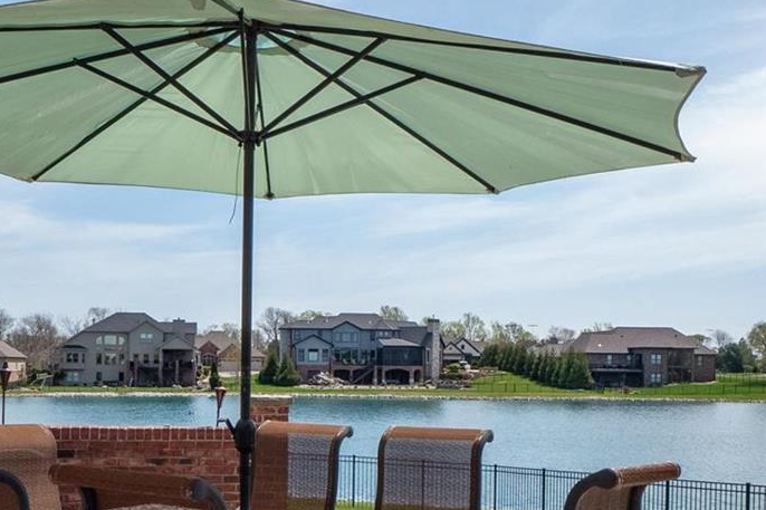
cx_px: 306
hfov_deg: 46.2
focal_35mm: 42
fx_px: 893
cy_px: 393
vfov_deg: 31.2
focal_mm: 9
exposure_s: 1/640
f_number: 9
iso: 400
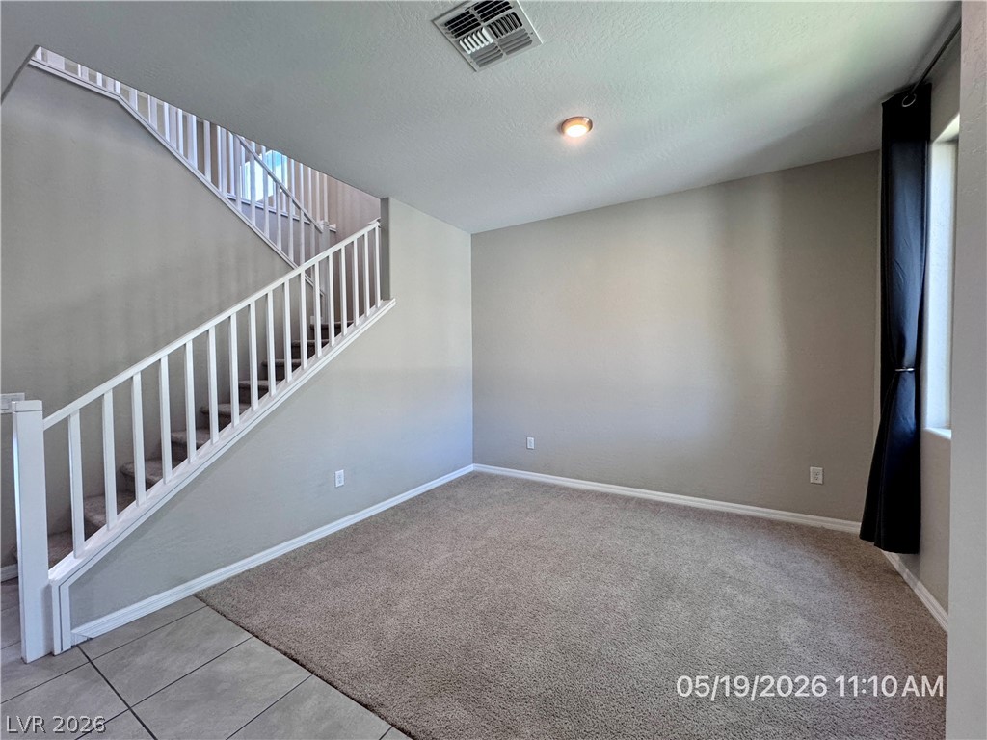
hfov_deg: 102.1
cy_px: 370
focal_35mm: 14
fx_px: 399
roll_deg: -0.4
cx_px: 494
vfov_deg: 85.7
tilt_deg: -1.8
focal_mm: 2.22
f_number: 2.2
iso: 250
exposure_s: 1/120
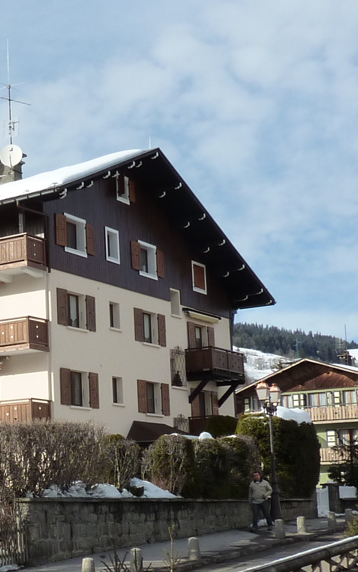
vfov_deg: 29.6
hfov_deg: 17.0
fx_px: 1077
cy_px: 384
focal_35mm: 69
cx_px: -184
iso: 125
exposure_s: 1/500
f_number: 5
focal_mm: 4.1
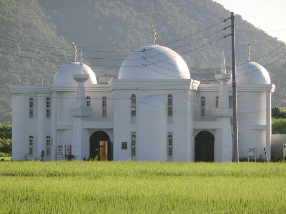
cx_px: 143
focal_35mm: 240
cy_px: 107
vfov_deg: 6.2
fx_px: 1983
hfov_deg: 8.2
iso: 80
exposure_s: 1/320
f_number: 5.8
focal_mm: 42.43
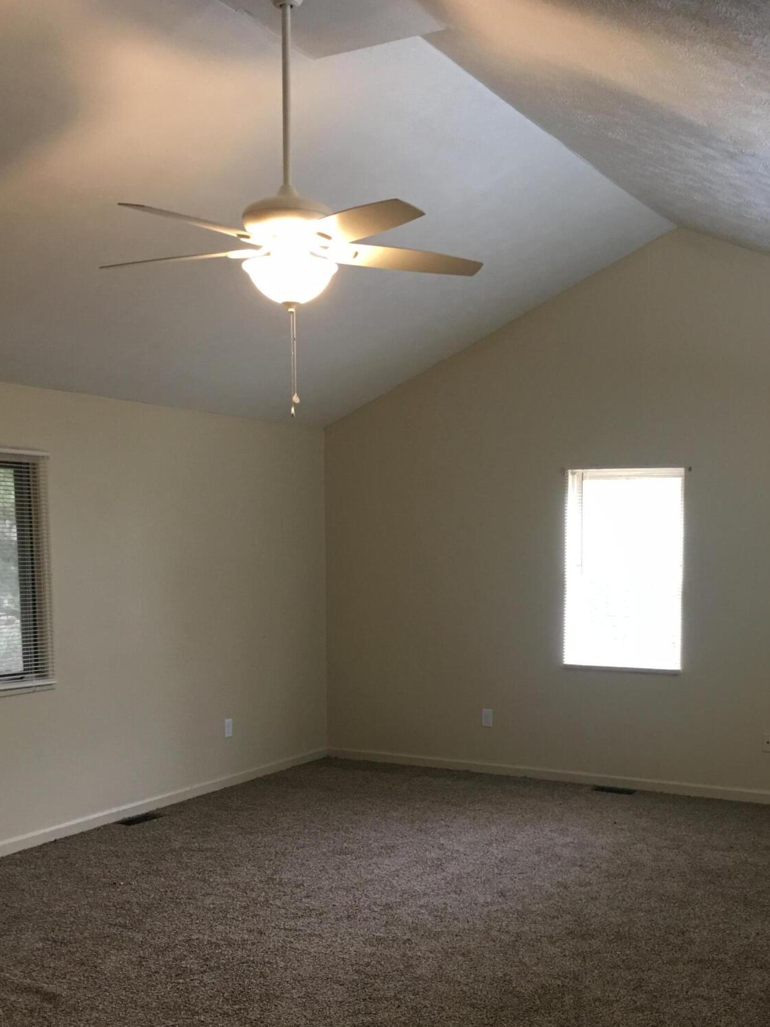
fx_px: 1157
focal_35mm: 39
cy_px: 653
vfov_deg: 47.4
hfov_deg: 36.7
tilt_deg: -5.3
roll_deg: -0.3
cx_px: 450
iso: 64
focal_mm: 4.15
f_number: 2.2
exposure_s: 1/15
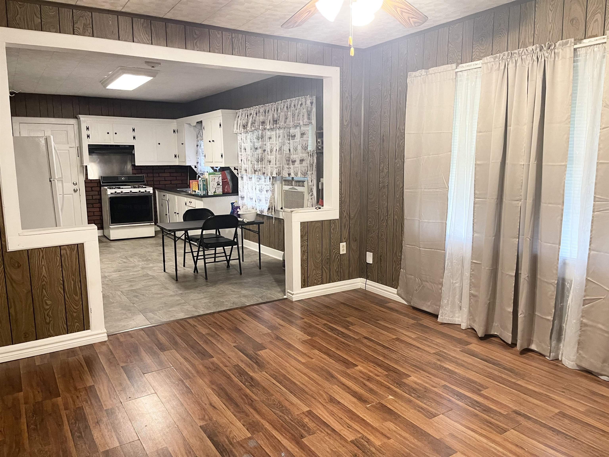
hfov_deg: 69.4
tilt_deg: -8.9
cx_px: 304
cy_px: 228
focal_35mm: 25
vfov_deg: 54.9
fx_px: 440
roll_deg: +0.4
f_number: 1.6
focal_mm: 5.1
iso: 320
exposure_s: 1/60
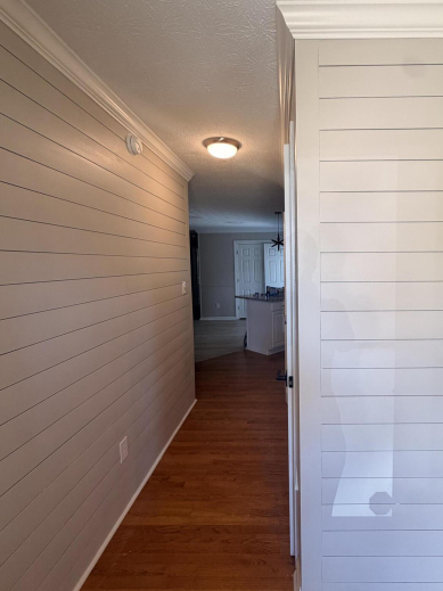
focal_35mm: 18
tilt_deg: -3.9
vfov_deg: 87.8
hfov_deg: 70.3
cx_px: 279
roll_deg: +0.9
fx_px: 307
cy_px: 289
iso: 125
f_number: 2.2
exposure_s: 1/120
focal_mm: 2.22
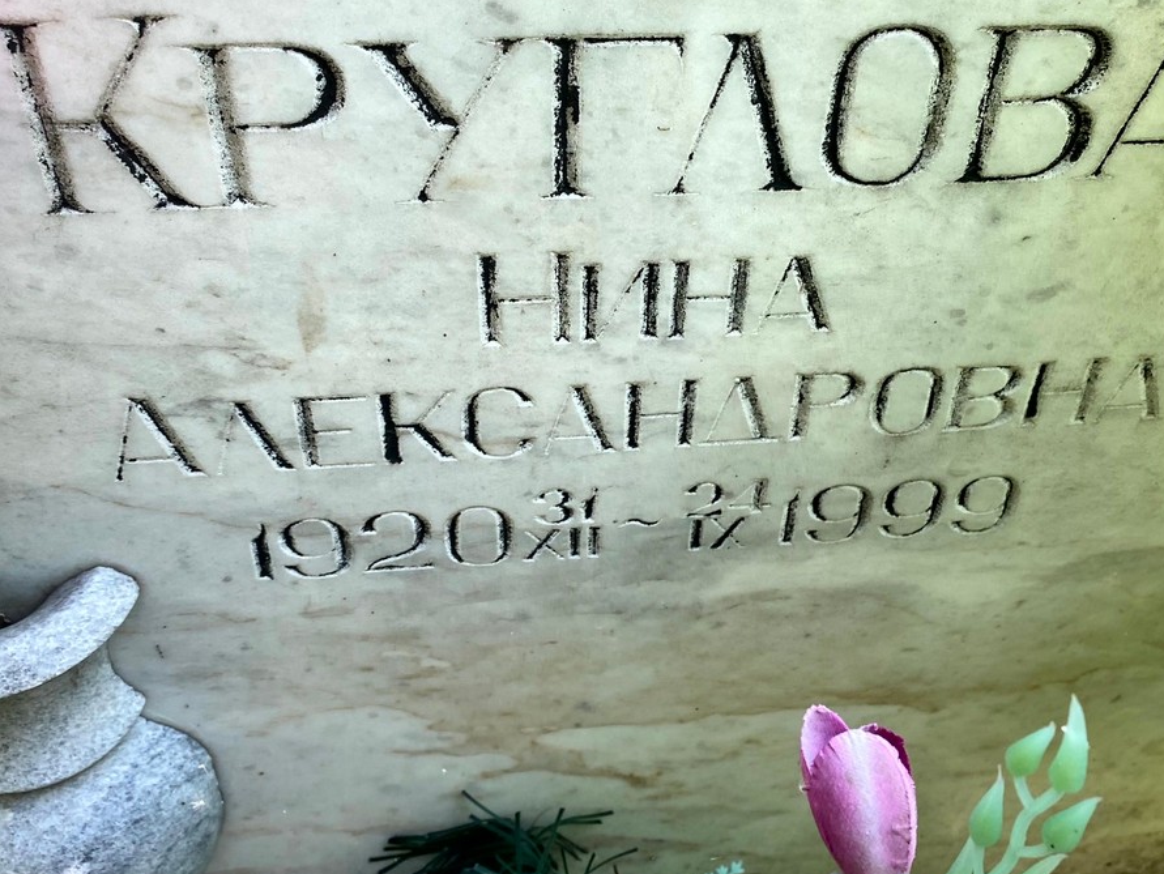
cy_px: 449
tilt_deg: -42.8
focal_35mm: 42
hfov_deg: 44.7
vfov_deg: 34.4
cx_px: 667
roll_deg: -17.2
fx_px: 1413
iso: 32
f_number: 1.8
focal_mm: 4.25
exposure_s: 1/317
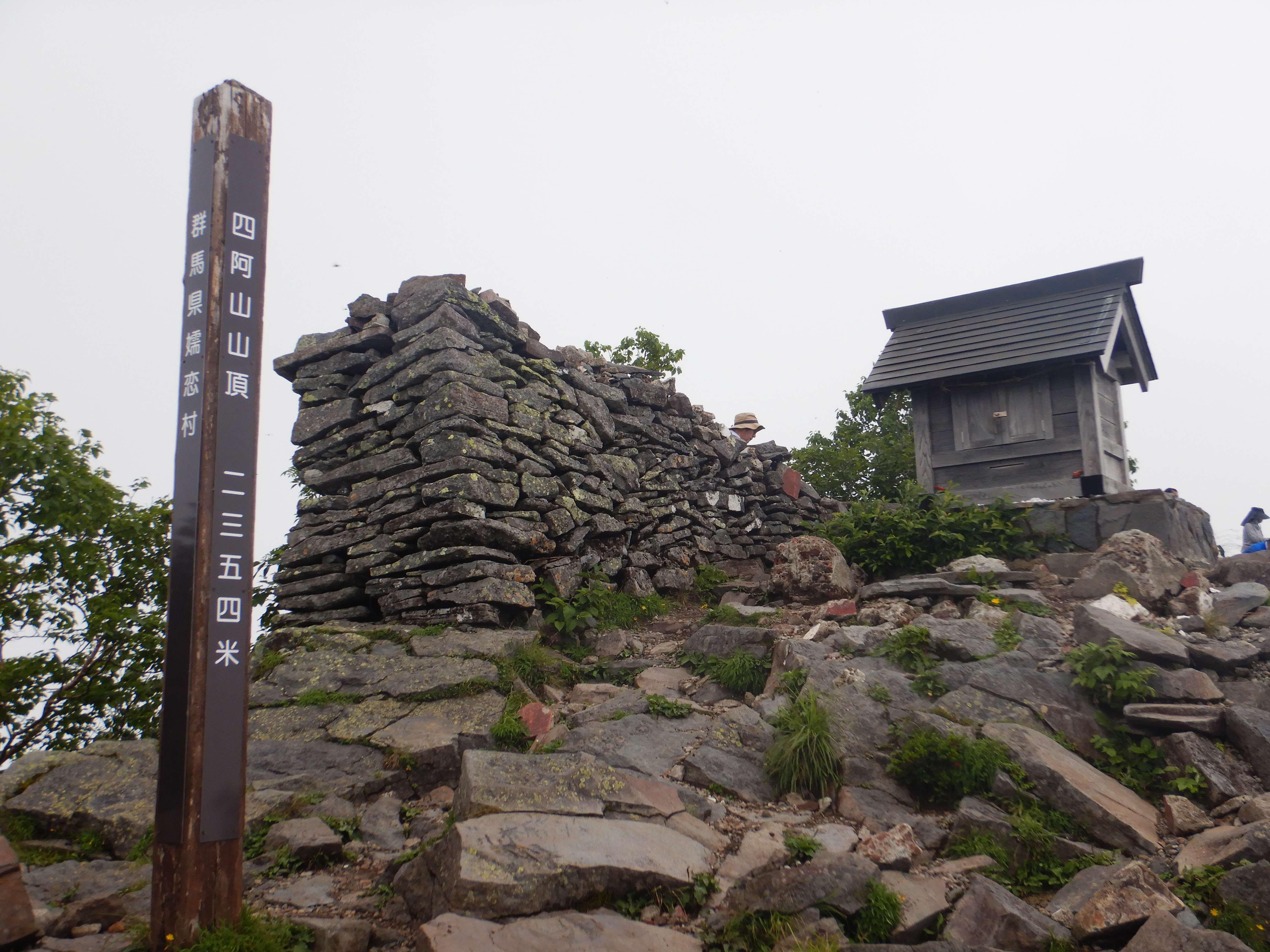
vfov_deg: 41.8
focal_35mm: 34
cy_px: 476
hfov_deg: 54.0
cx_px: 635
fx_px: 1247
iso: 125
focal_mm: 6.1
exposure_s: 1/400
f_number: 4.2
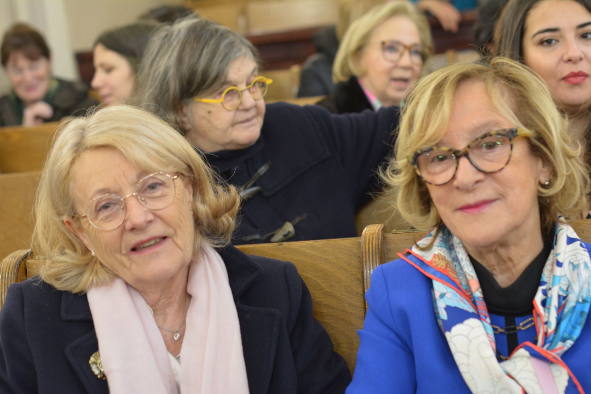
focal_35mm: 75
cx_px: 296
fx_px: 1231
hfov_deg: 27.0
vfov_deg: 18.2
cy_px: 197
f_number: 3.2
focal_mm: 50
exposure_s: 1/40
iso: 800
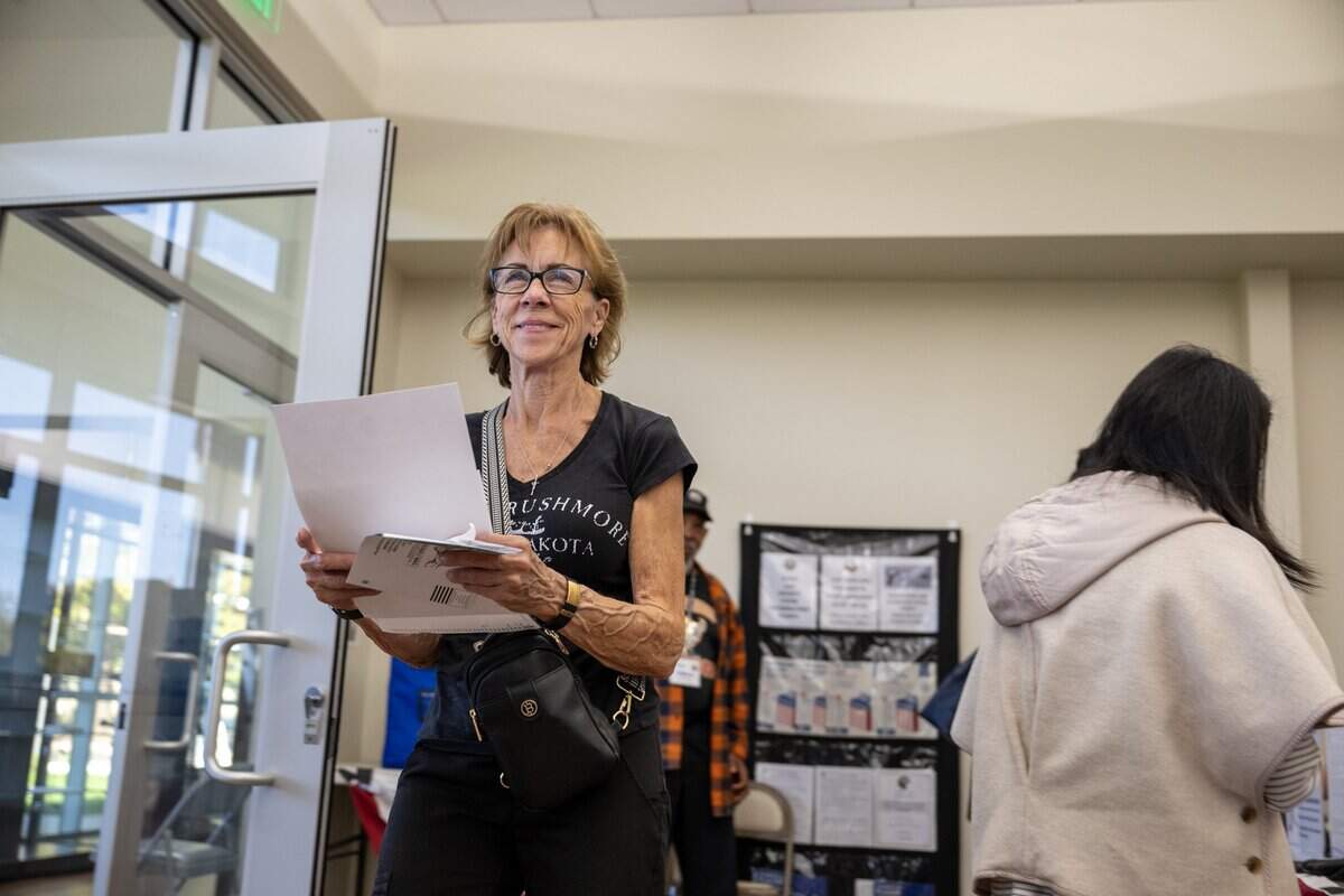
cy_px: 448
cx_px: 672
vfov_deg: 37.9
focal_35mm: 35
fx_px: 1307
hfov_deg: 54.4
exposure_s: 1/160
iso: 1000
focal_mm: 35
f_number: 3.2
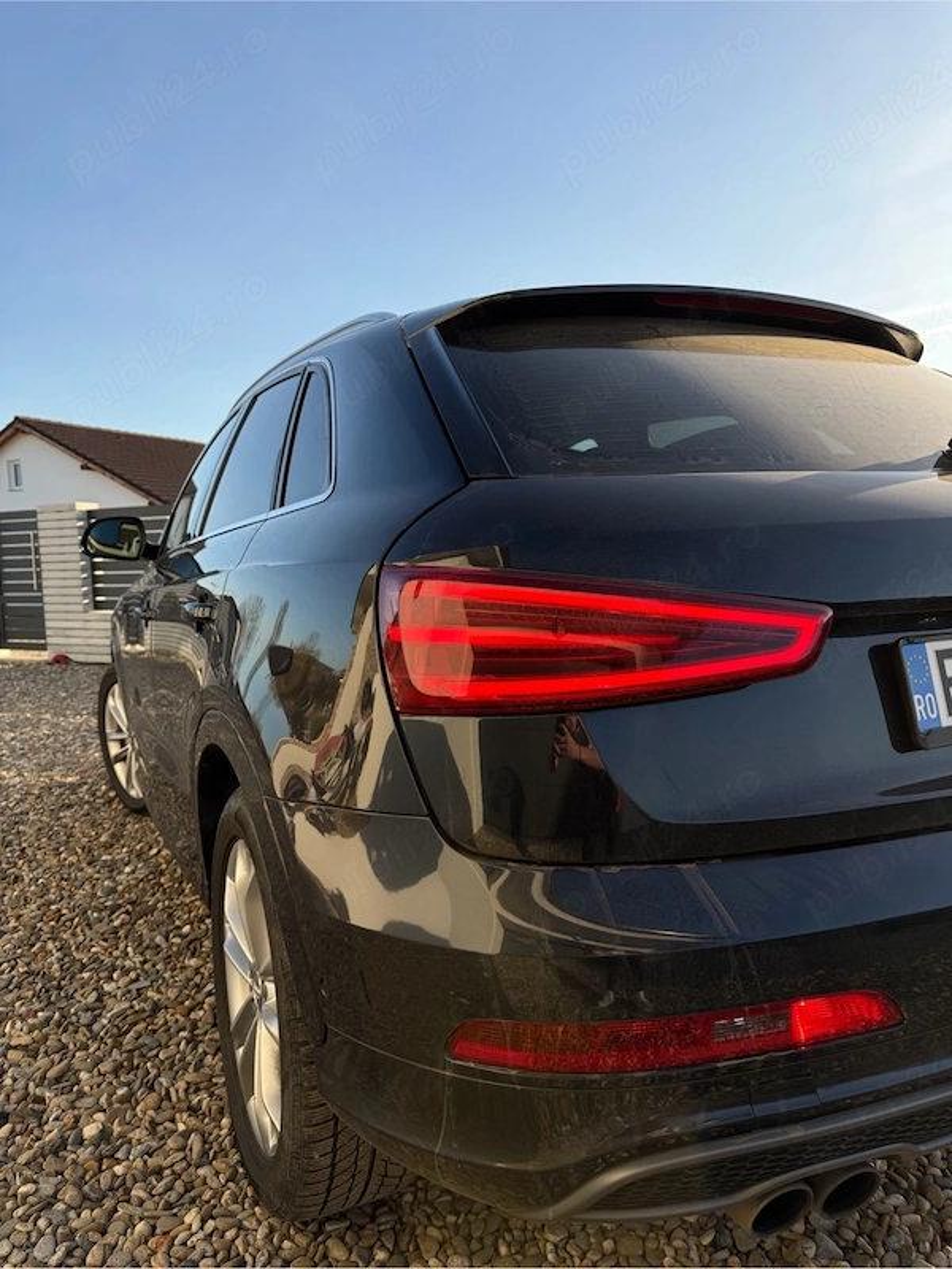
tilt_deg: -3.9
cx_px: 476
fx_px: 880
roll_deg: +0.9
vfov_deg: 71.6
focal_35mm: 24
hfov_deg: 56.8
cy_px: 634
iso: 100
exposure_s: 1/955
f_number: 1.78
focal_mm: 6.76
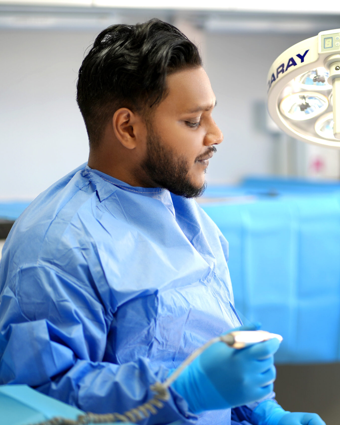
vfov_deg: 16.0
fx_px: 1510
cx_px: 227
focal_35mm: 120
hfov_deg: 12.8
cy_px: 213
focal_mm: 85
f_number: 1.8
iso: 200
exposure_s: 1/200
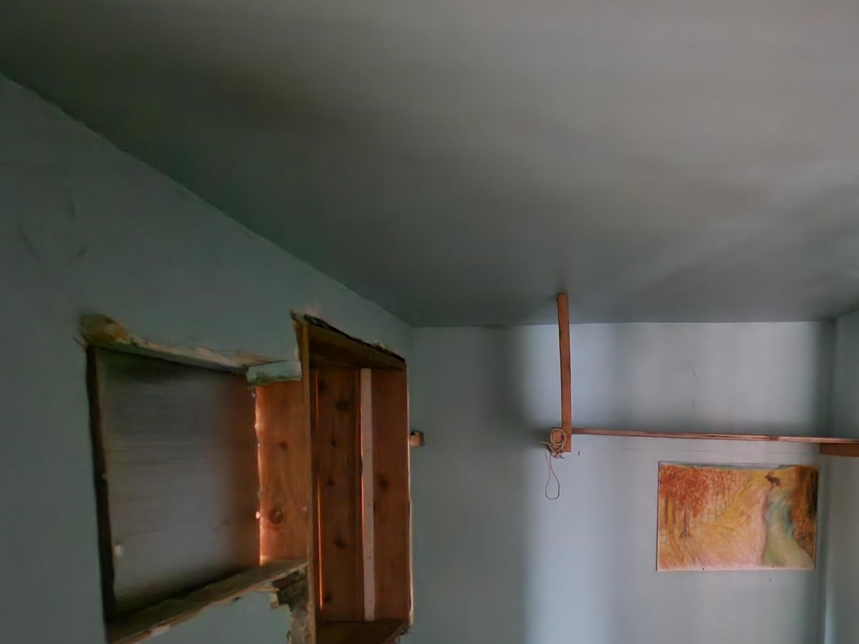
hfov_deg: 68.0
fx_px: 546
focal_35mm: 22
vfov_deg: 57.0
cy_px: 506
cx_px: 704
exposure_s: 1/4
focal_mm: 2.2
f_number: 2.2
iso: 1250
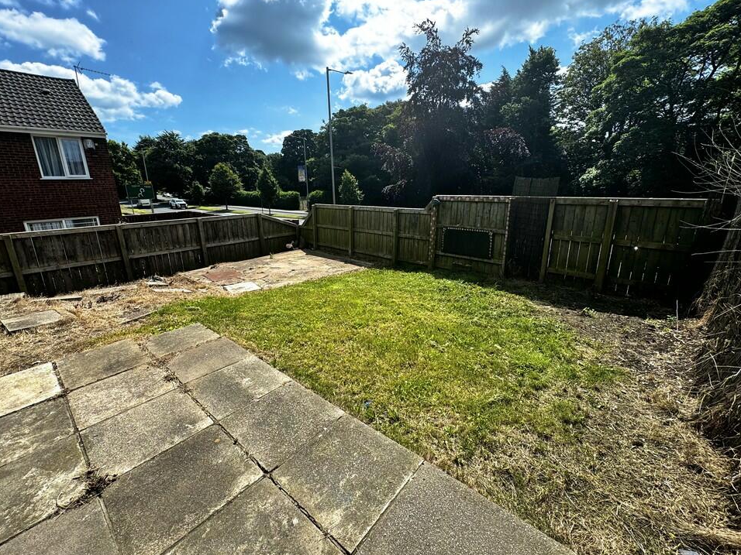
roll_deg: +1.1
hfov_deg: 98.2
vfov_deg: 81.7
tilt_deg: -14.7
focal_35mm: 15
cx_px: 369
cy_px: 266
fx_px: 321
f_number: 2.2
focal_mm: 2.22
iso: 50
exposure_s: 1/1217
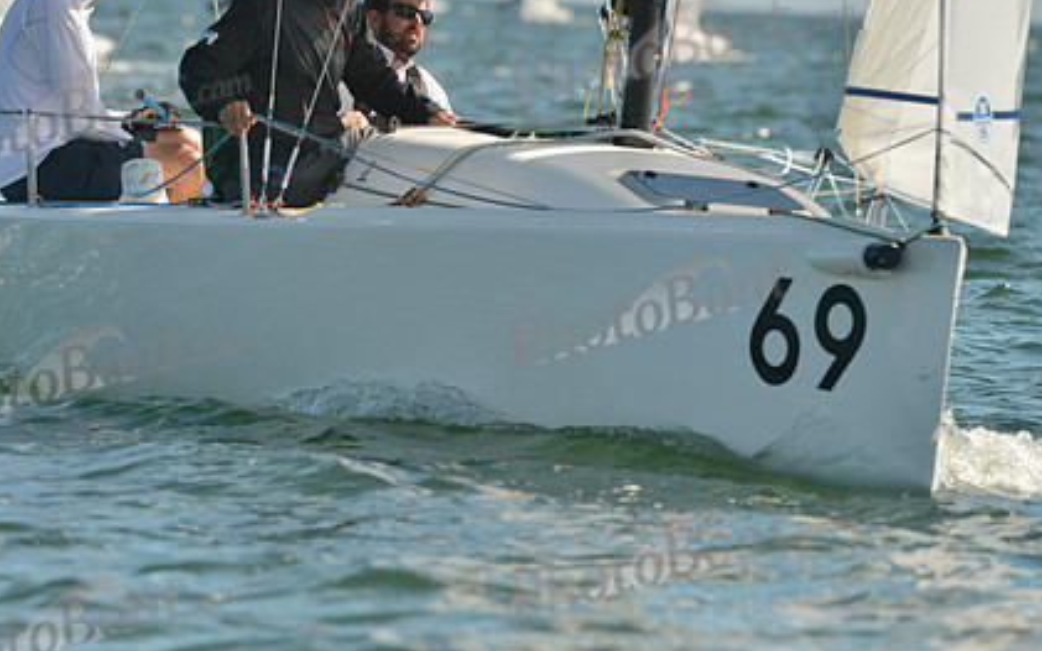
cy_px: 212
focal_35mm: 562
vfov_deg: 2.3
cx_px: 381
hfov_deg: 3.7
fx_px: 15957
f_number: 9
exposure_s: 1/800
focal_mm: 400
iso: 280
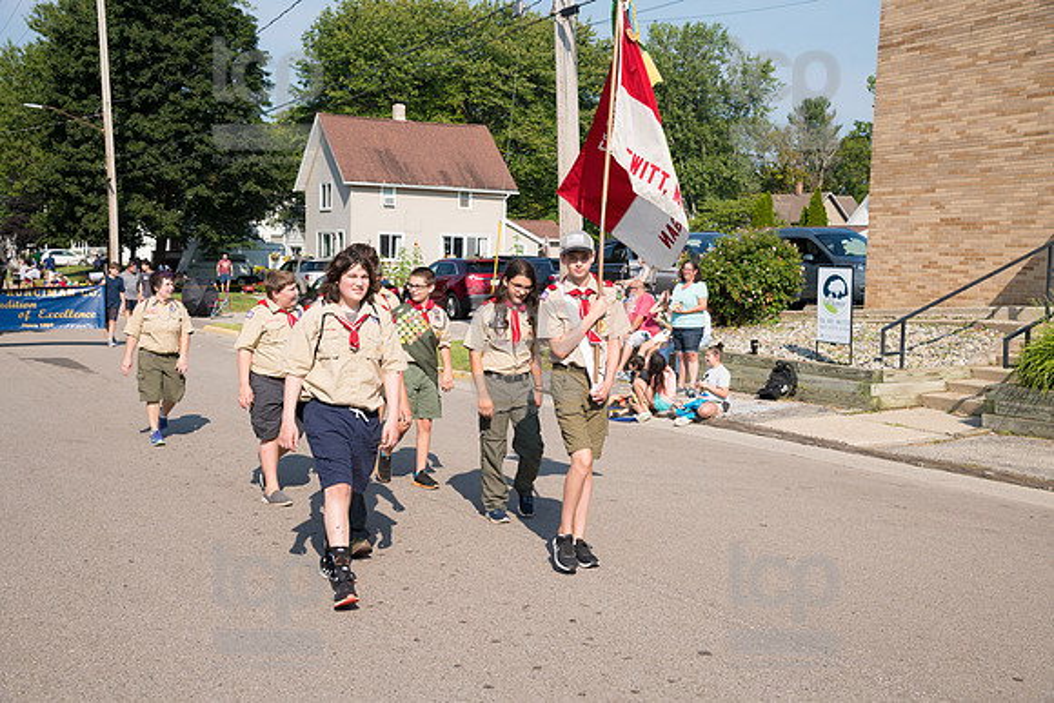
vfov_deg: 30.5
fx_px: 1288
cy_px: 352
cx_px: 527
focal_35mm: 44
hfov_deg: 44.5
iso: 320
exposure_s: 1/800
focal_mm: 44
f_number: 6.3
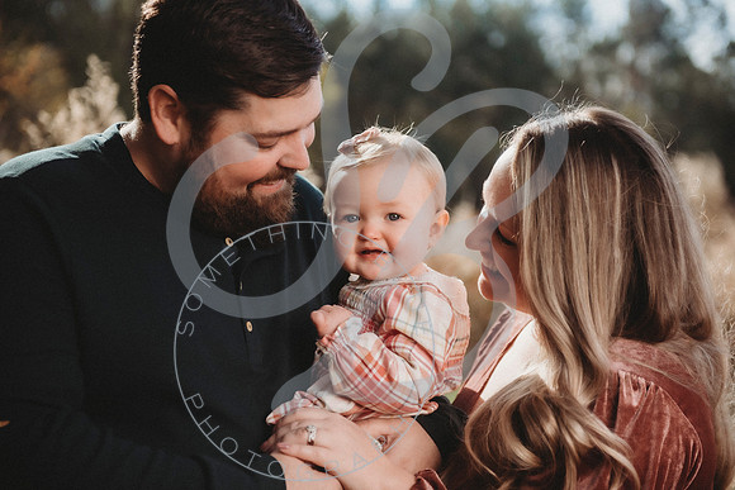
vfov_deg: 19.5
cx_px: 368
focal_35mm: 70
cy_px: 245
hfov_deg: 28.8
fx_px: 1429
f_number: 2.8
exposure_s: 1/2000
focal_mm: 70
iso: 100
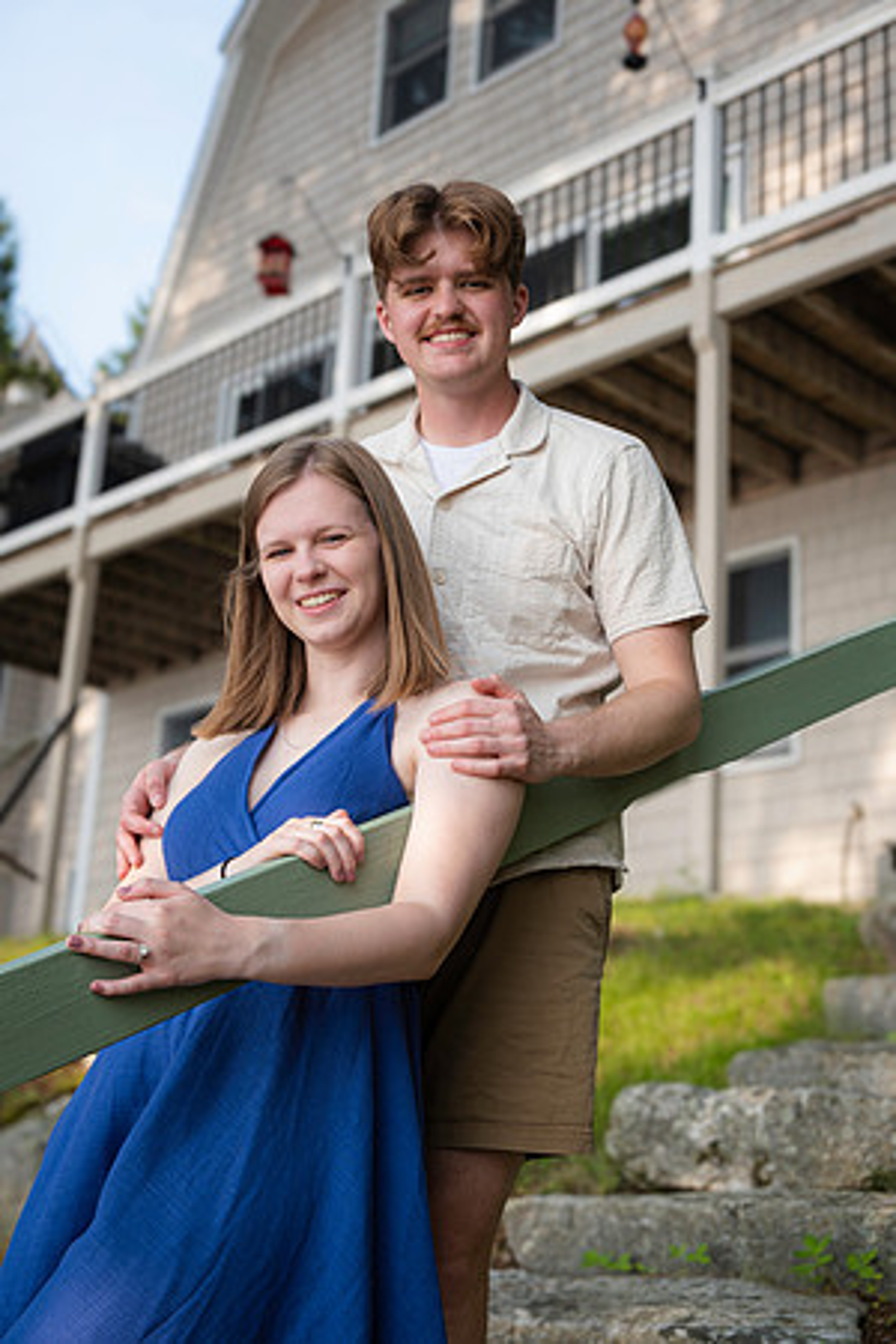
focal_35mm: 47
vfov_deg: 41.9
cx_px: 448
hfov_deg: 28.6
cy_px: 672
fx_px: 1755
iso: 320
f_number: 5.6
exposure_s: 1/340
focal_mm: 31.5
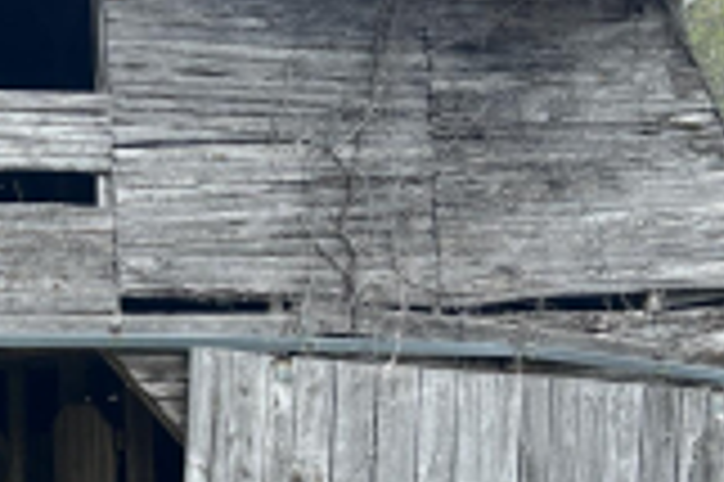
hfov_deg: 17.6
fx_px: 2250
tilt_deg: +2.5
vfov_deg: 12.2
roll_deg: +1.3
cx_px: -79
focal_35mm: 112
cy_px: 320
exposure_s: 1/1377
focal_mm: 5.7
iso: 50
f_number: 1.5
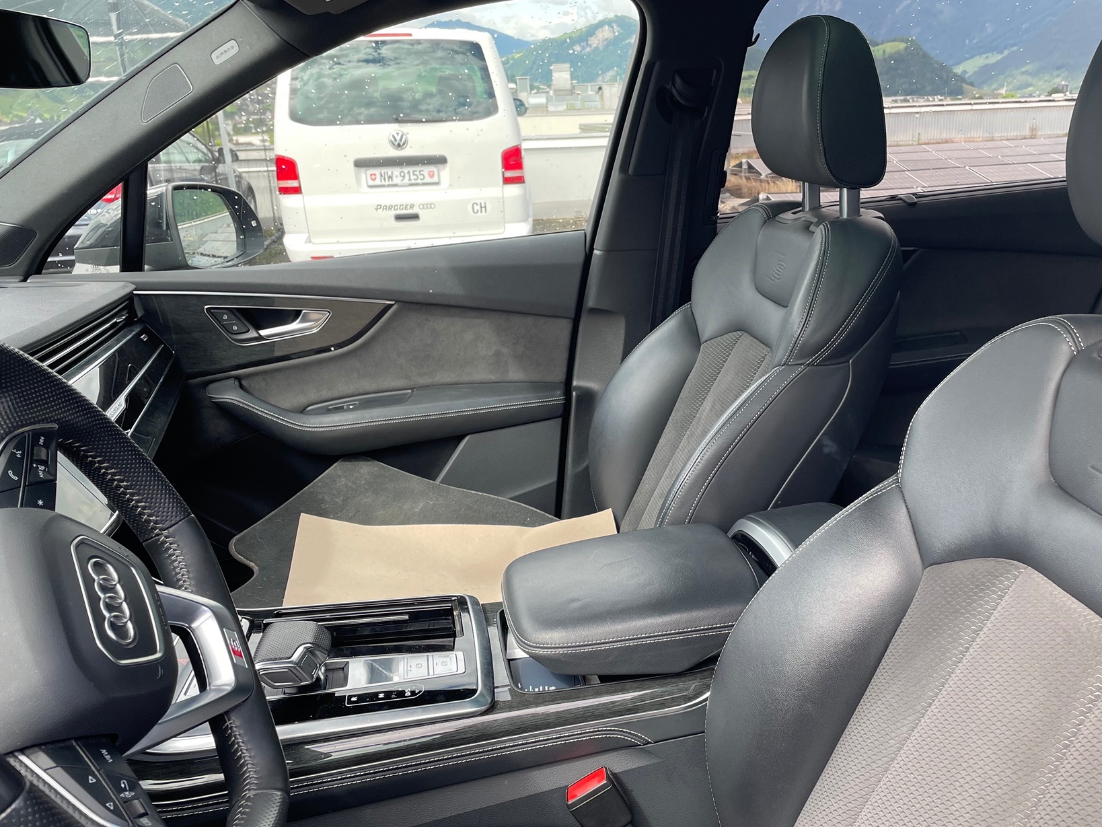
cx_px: 659
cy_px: 429
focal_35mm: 32
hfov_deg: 56.4
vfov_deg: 44.2
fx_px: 1019
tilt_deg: -16.6
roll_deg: +2.2
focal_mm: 4.2
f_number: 1.6
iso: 32
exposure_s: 1/327
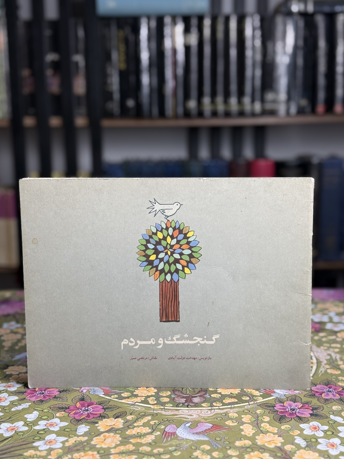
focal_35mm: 49
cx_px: 173
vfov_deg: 38.9
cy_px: 234
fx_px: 649
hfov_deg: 29.7
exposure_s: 1/100
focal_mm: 6.76
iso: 64
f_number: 1.78
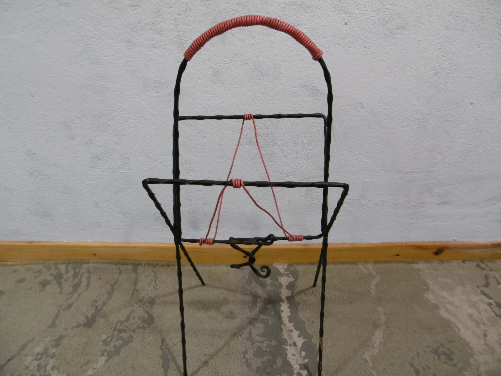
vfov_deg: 56.8
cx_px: 250
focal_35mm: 24
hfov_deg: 71.6
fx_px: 347
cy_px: 188
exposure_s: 1/10
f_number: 3.1
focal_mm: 4.3
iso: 100
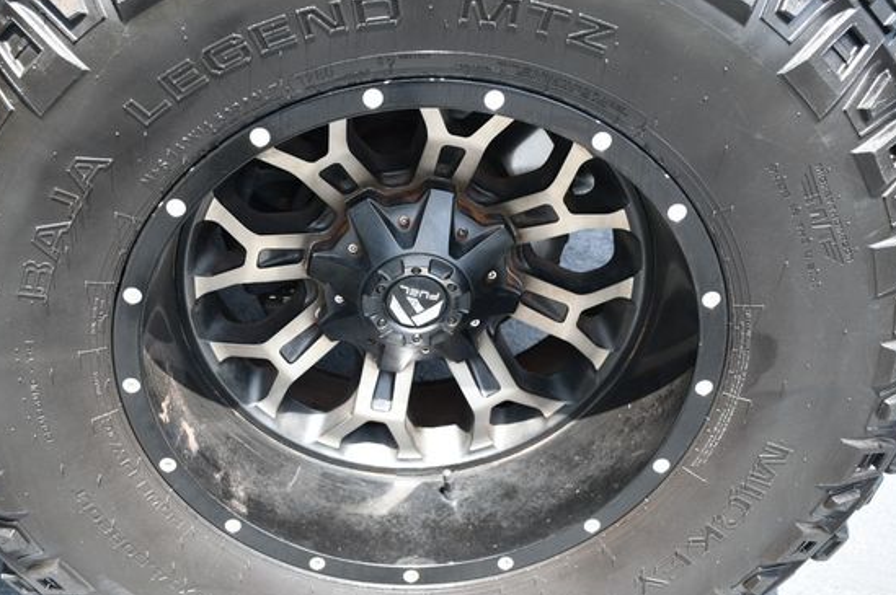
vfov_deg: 24.1
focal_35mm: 56
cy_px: 328
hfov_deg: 35.6
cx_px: 397
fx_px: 1392
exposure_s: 1/250
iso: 320
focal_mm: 32
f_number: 5.6
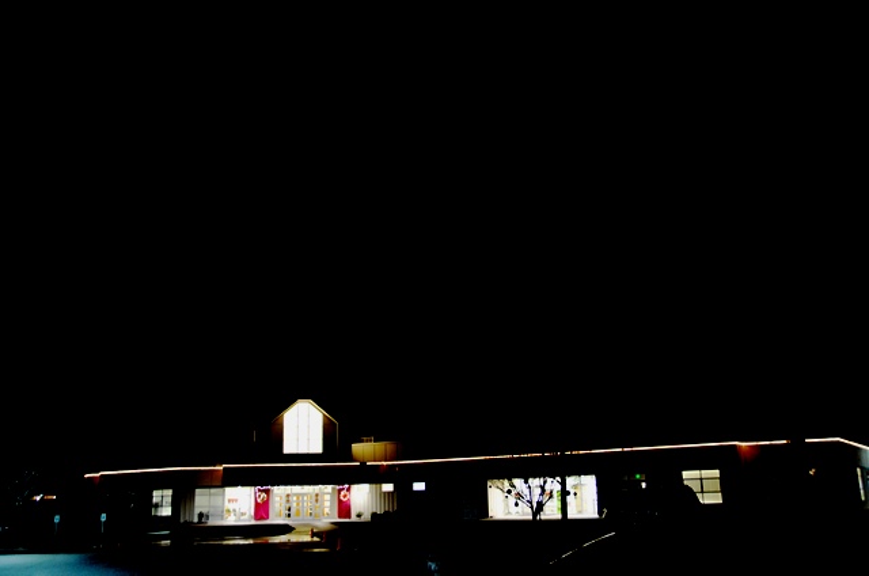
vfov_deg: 36.7
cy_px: 288
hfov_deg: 53.2
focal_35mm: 36
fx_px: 867
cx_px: 434
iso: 1600
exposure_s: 1/5
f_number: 3.8
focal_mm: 24
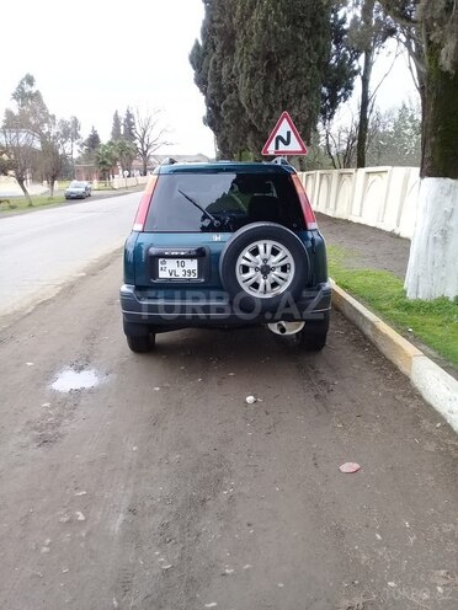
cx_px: 229
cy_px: 305
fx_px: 547
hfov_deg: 45.4
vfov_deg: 58.4
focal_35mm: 31
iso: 50
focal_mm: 3.3
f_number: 2.2
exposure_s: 1/100
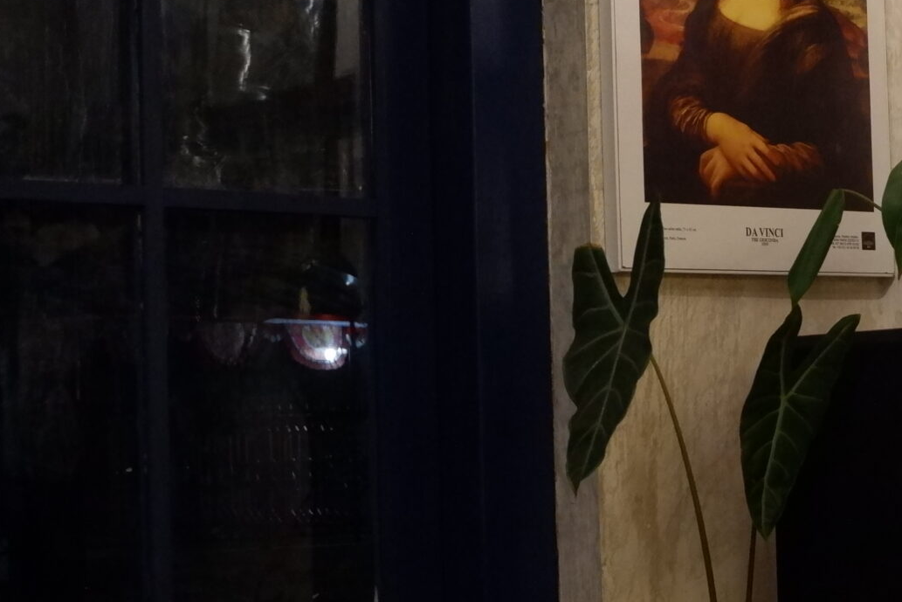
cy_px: 348
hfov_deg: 18.1
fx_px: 2731
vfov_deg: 12.6
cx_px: 1000
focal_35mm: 109
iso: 3200
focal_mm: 29.5
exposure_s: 1/80
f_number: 5
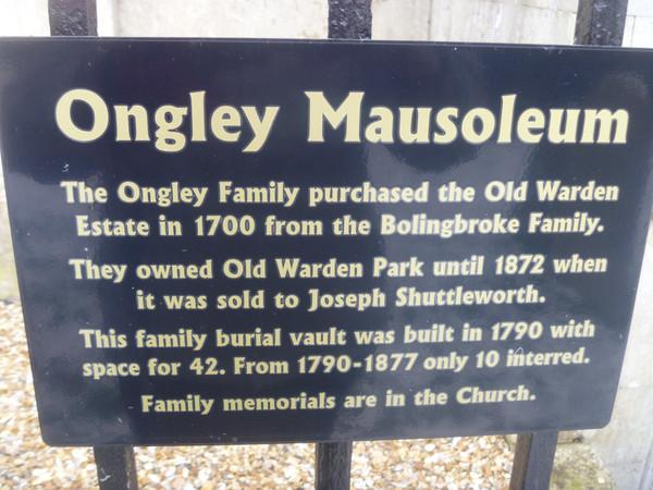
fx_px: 660
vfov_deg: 40.7
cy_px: 245
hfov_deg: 52.6
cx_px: 326
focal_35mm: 35
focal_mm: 6.3
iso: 100
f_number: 3.5
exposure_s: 1/30
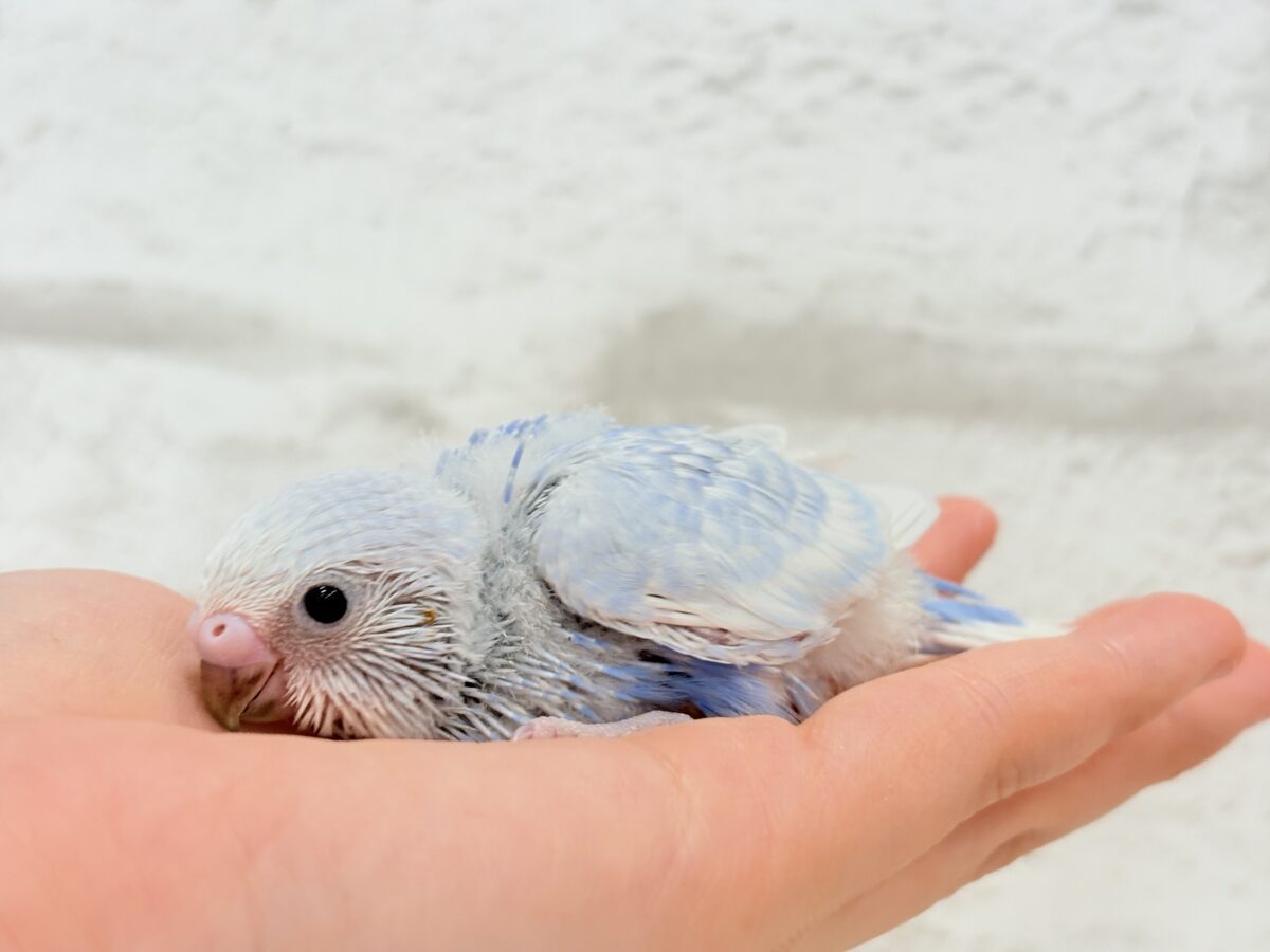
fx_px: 1908
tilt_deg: -1.4
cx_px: 635
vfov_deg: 28.0
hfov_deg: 36.8
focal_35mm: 52
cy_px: 476
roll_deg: -3.4
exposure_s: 1/50
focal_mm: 5.96
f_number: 1.6
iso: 32
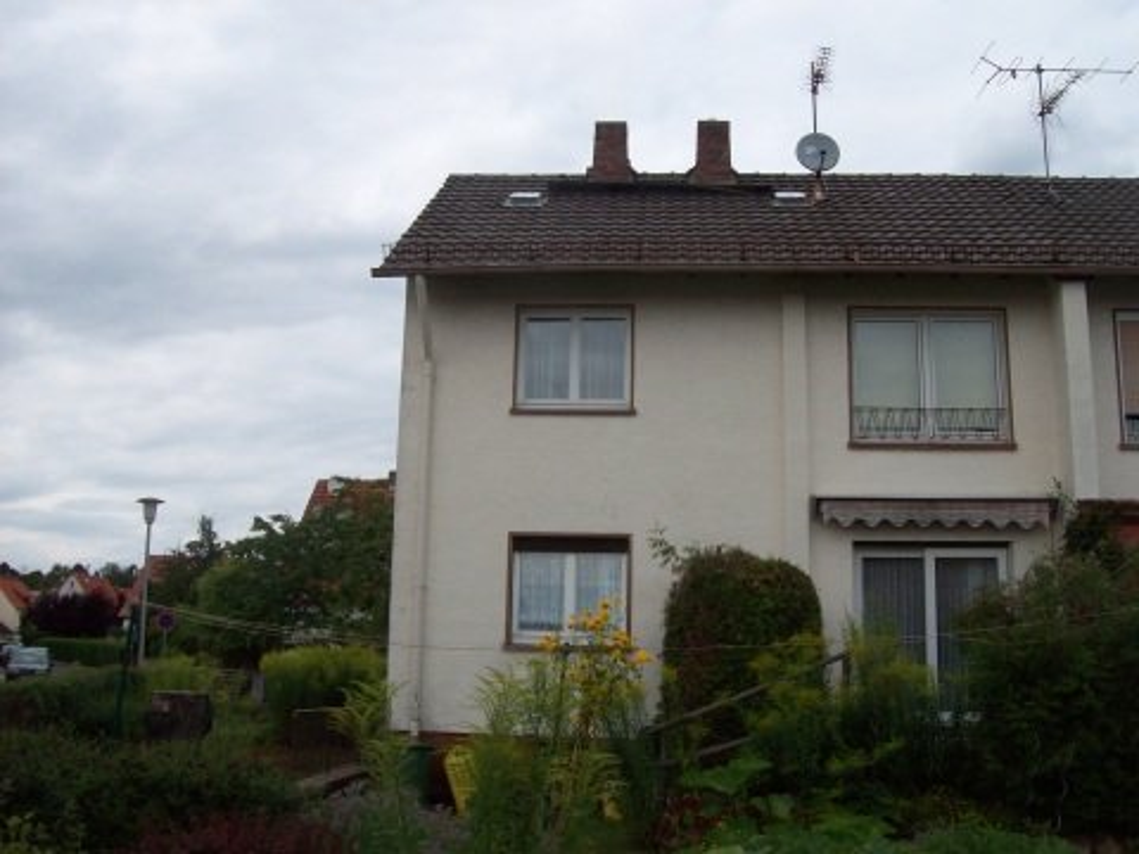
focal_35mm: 36
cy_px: 427
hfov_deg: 51.4
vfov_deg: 39.7
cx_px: 570
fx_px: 1185
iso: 80
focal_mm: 6
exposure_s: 1/521
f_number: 4.8
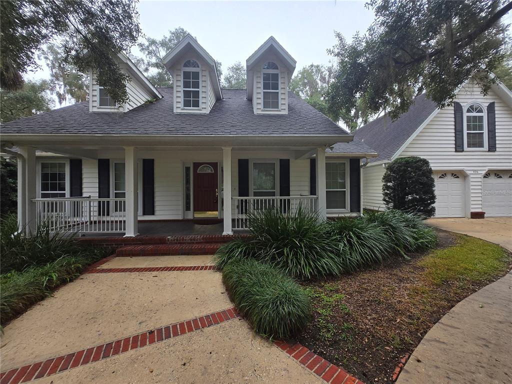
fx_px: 192
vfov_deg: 89.9
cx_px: 256
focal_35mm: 13
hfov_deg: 106.2
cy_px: 192
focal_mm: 1.7
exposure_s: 1/134
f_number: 2.2
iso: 25
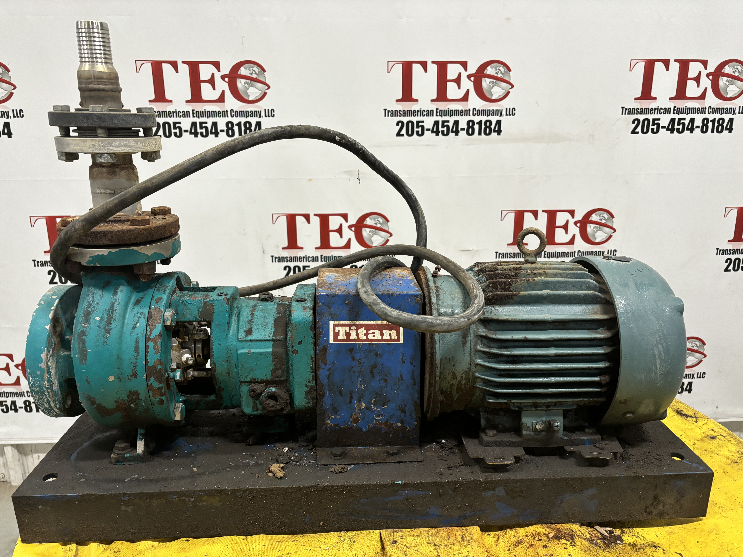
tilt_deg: -15.8
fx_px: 558
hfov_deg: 67.3
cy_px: 278
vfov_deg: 53.1
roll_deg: -0.1
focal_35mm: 26
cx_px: 372
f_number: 1.6
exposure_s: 1/60
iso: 250
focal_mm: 5.96
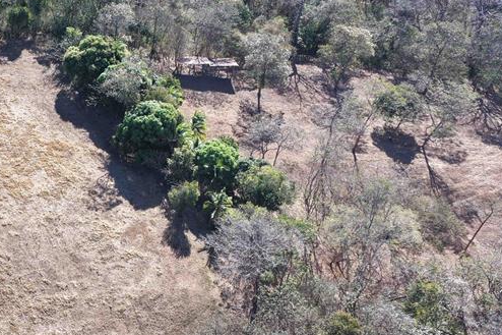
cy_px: 233
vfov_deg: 23.2
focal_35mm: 58
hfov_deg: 31.7
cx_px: -5
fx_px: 808
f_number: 2.8
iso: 100
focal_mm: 14.45
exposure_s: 1/320
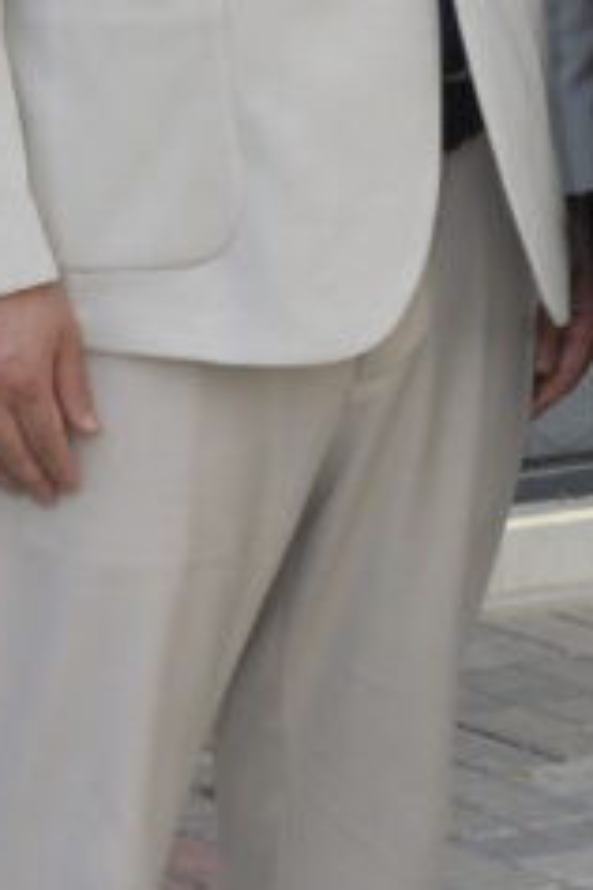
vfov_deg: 9.5
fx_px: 5337
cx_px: 328
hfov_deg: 6.4
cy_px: 30
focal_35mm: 216
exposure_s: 1/200
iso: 500
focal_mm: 50
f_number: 9
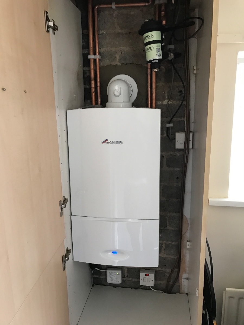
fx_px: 263
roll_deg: +0.8
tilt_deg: -11.8
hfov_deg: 49.7
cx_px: 122
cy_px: 162
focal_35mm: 28
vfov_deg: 63.4
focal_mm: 3.99
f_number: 1.8
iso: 50
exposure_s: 1/17
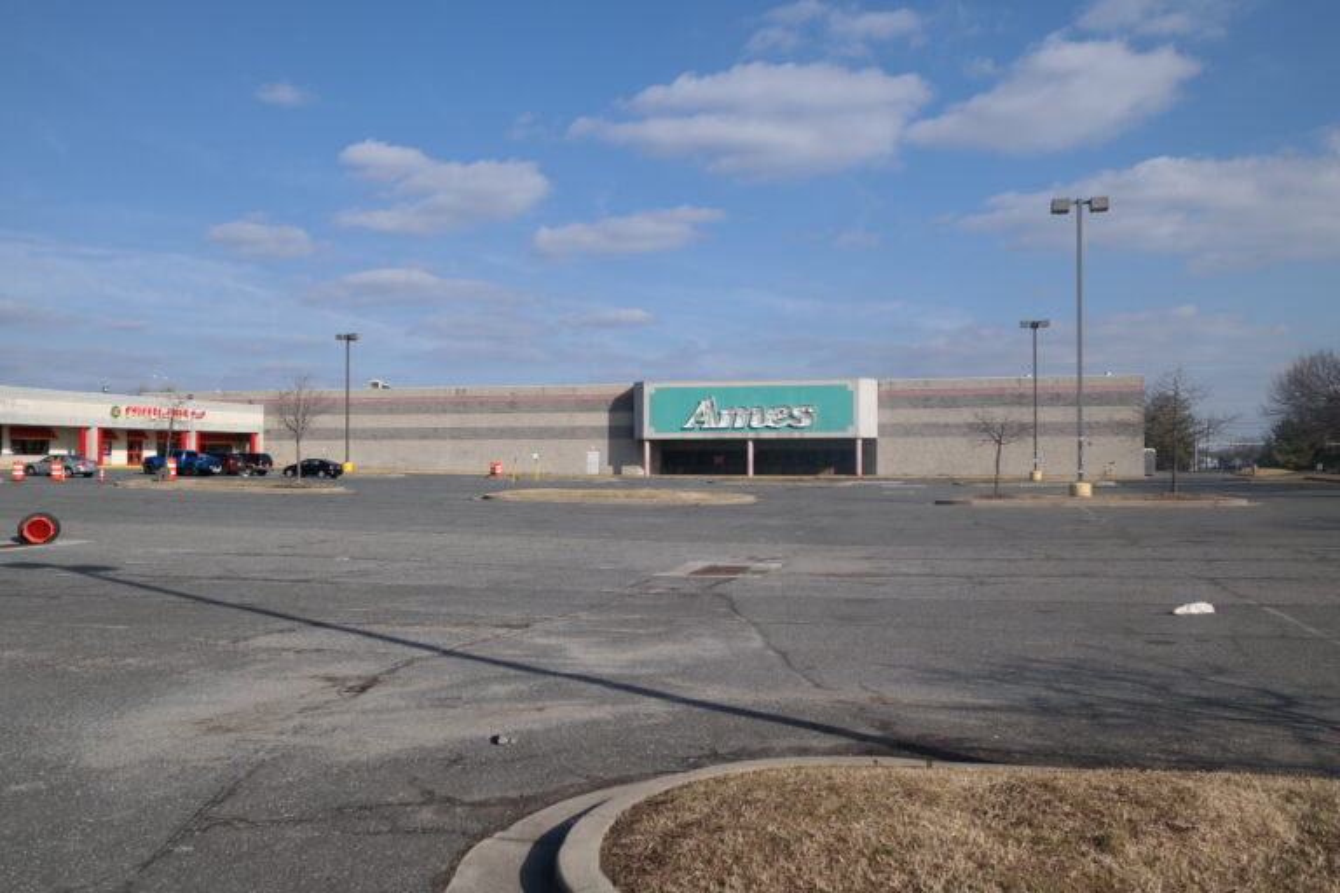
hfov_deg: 61.9
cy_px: 446
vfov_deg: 43.6
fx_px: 1117
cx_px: 670
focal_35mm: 30
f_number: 7.1
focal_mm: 20
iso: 100
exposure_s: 1/400
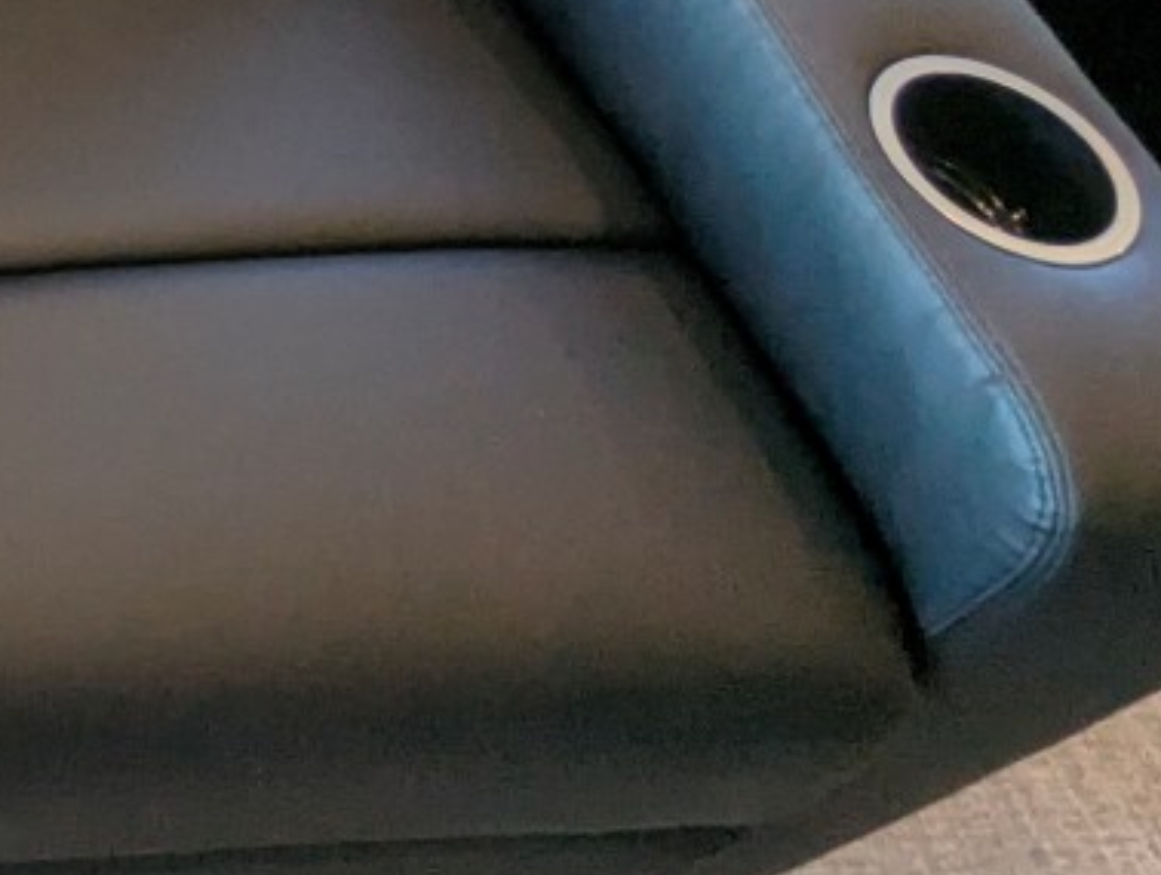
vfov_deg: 21.5
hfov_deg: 22.9
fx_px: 1983
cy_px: -375
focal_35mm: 59
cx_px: -779
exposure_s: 1/60.7
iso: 60
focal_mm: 2.35
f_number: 2.2
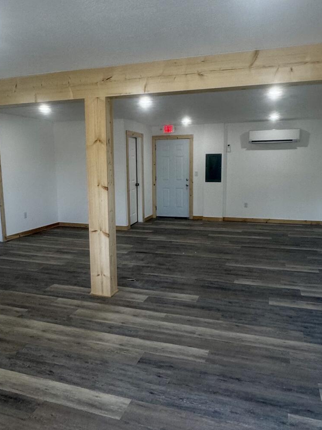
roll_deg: +0.5
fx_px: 347
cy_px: 216
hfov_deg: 49.7
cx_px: 152
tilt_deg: -8.6
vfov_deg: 63.4
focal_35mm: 28
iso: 160
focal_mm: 2.22
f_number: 2.2
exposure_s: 1/120
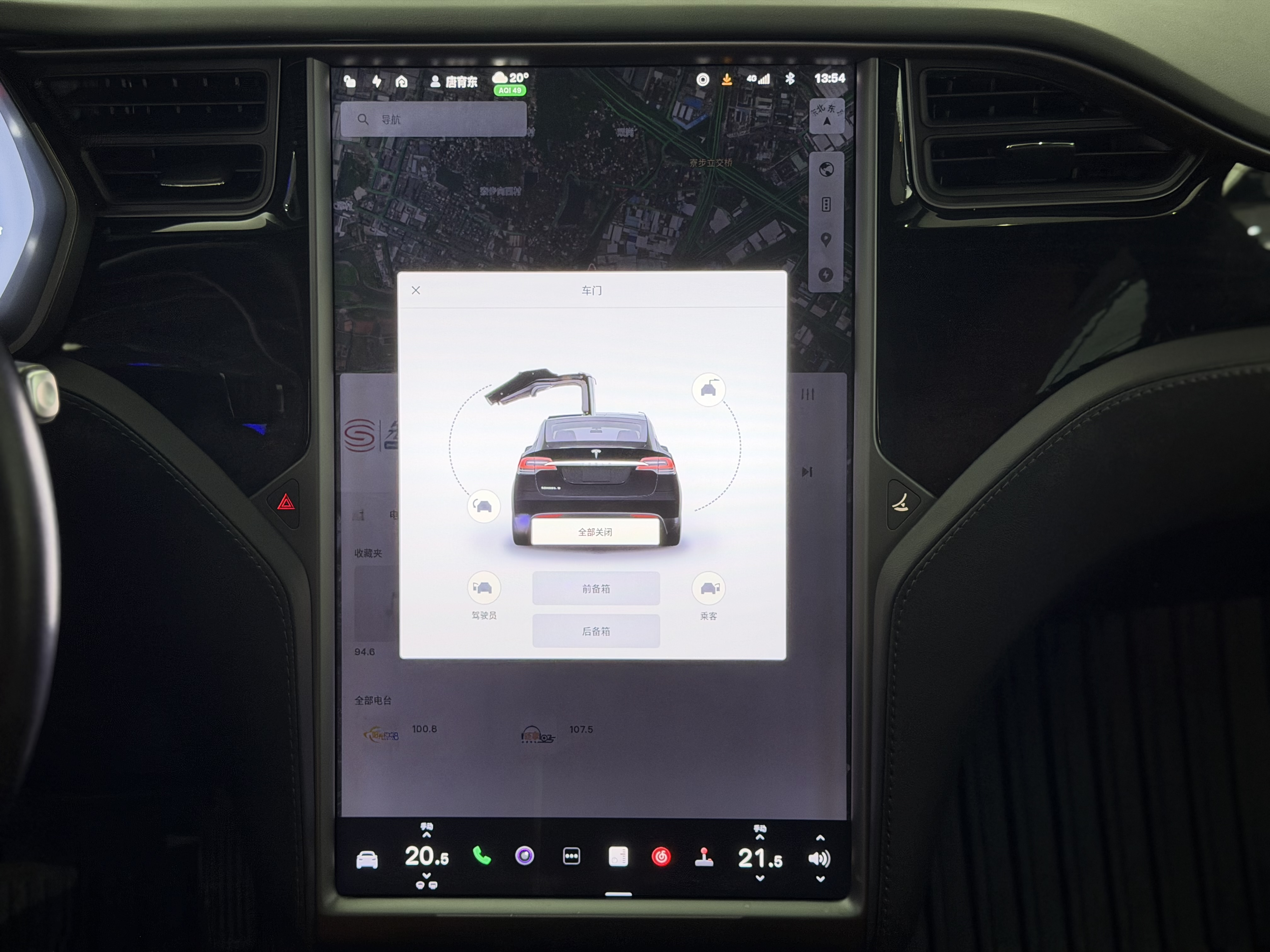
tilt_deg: -26.3
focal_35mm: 48
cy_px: 476
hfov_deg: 39.7
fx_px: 1761
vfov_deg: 30.3
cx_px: 635
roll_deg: +1.2
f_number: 1.78
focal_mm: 6.76
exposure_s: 1/50
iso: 160
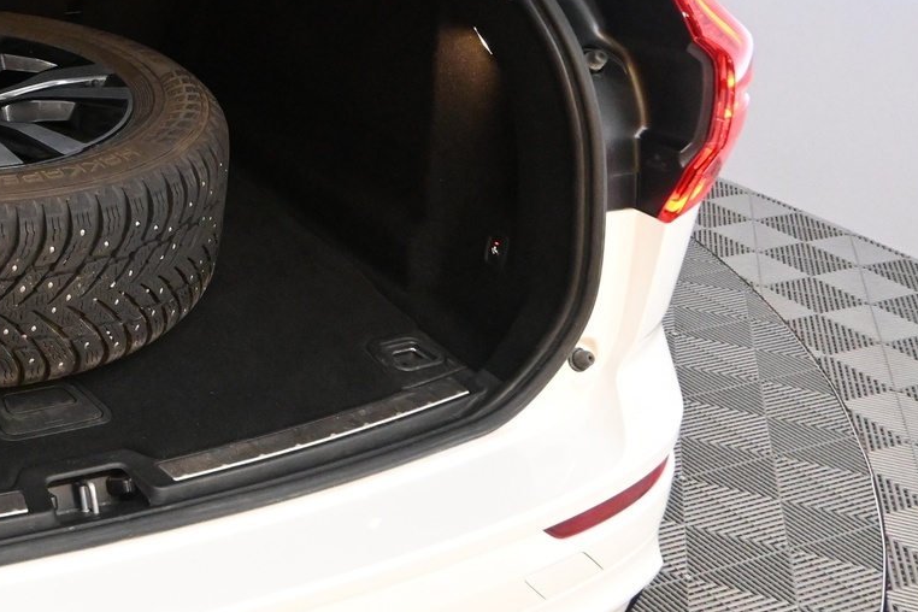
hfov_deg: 34.6
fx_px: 1300
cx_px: -40
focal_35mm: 51
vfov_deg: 26.1
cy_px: 135
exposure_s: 1/80
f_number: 5
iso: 5000
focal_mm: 16
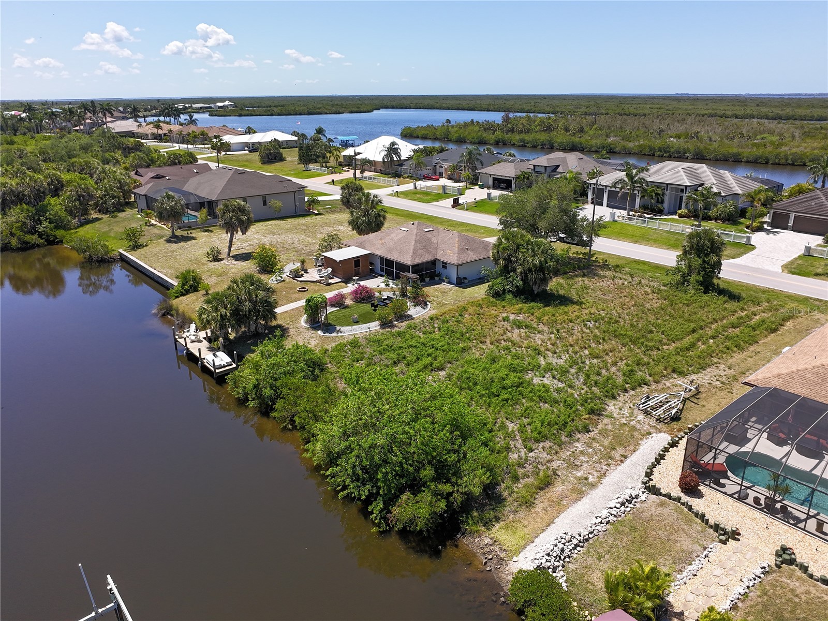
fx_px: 574
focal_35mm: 24
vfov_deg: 56.8
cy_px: 310
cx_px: 414
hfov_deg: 71.6
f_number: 2.8
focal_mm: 4.55
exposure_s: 1/1000
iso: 140
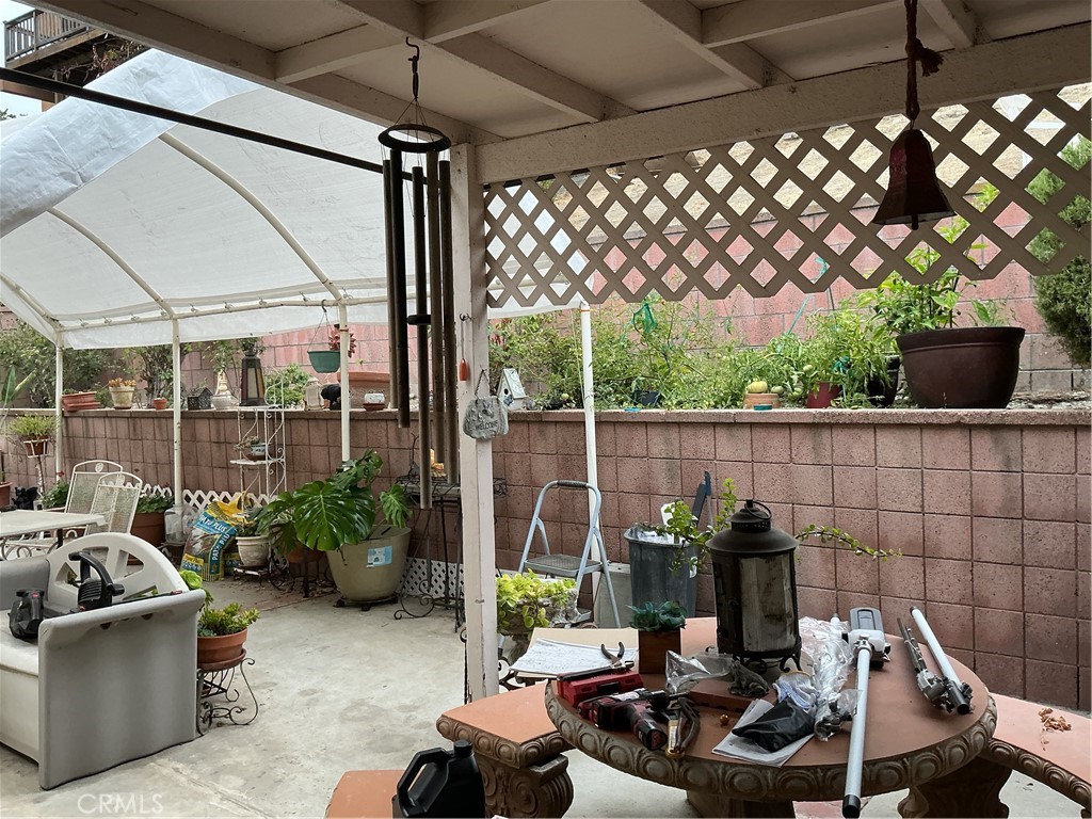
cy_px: 410
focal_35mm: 29
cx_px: 546
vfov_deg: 48.2
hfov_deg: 61.7
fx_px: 915
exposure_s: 1/120
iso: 64
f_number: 1.8
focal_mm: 3
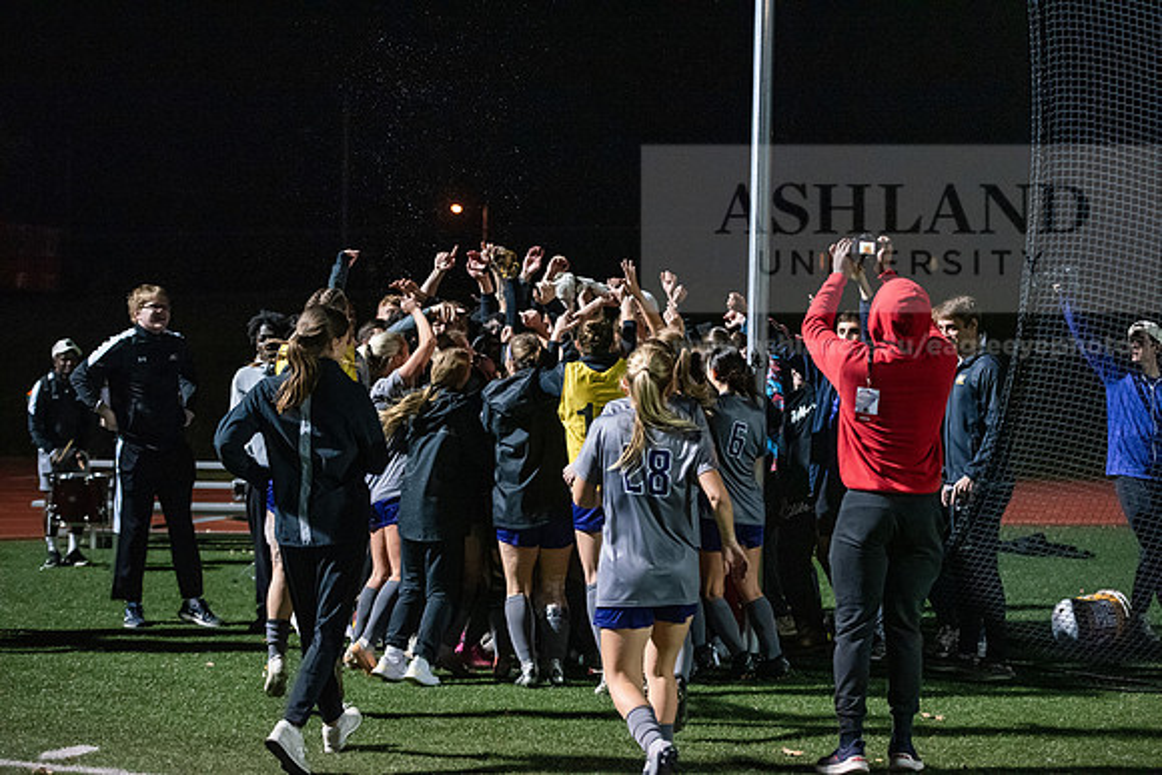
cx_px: 581
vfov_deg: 19.5
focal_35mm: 70
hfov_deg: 28.8
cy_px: 388
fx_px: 2260
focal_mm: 70
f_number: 3.2
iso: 8000
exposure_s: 1/640
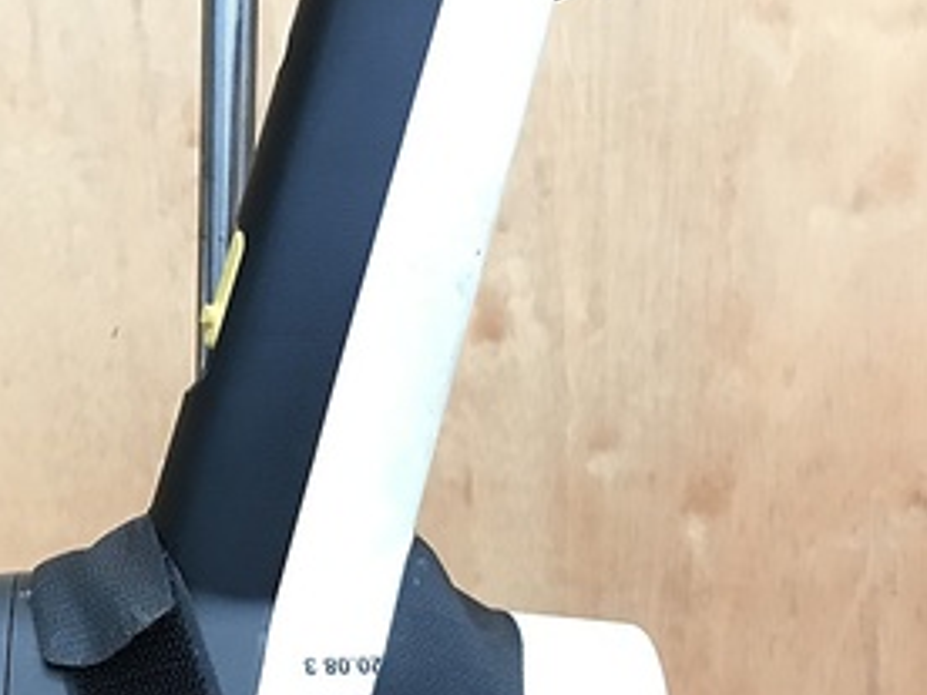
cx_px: 128
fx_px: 1741
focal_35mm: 65
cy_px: 410
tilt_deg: -7.2
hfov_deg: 28.9
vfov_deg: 22.6
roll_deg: -0.6
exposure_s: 1/15
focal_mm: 3.99
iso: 50
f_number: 1.8
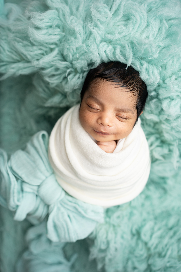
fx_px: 264
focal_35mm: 35
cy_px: 136
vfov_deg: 54.4
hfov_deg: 37.9
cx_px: 90
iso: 100
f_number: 2.5
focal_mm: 35
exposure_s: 1/200
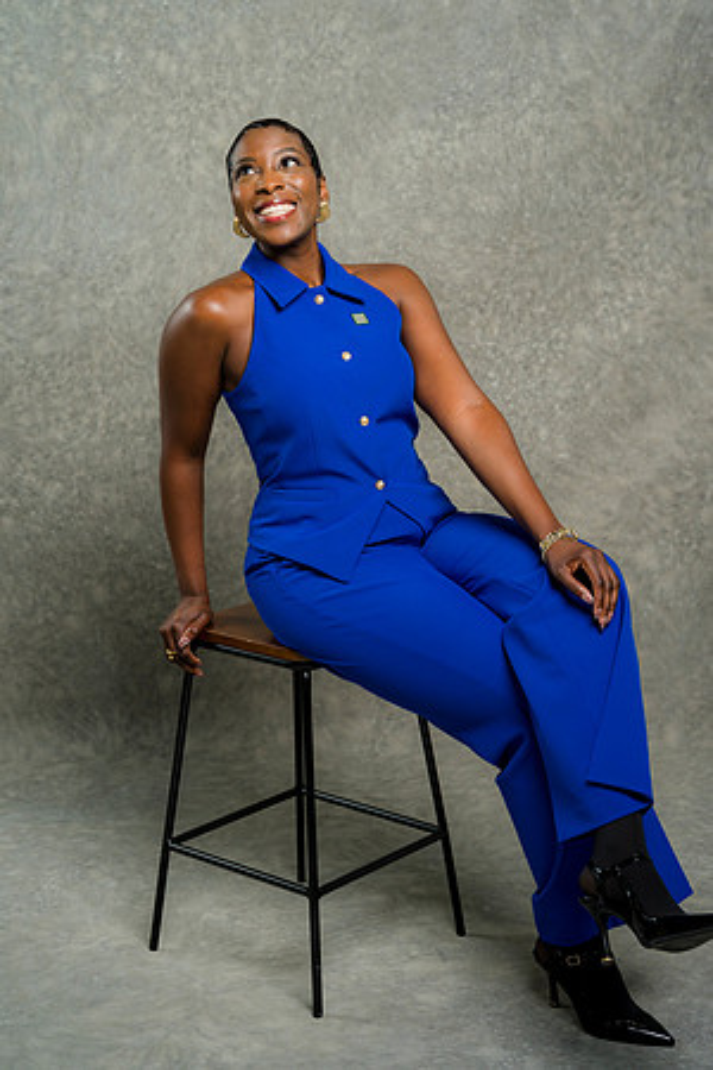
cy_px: 535
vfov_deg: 36.2
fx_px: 1634
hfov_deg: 24.6
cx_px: 356
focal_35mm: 55
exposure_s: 1/160
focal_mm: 55
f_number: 4
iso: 125
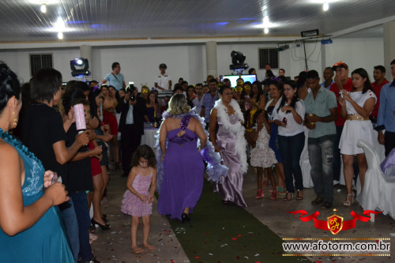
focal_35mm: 45
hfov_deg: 43.6
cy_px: 132
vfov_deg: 29.8
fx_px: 494
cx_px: 198
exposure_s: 1/60
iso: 3200
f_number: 4.5
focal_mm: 30
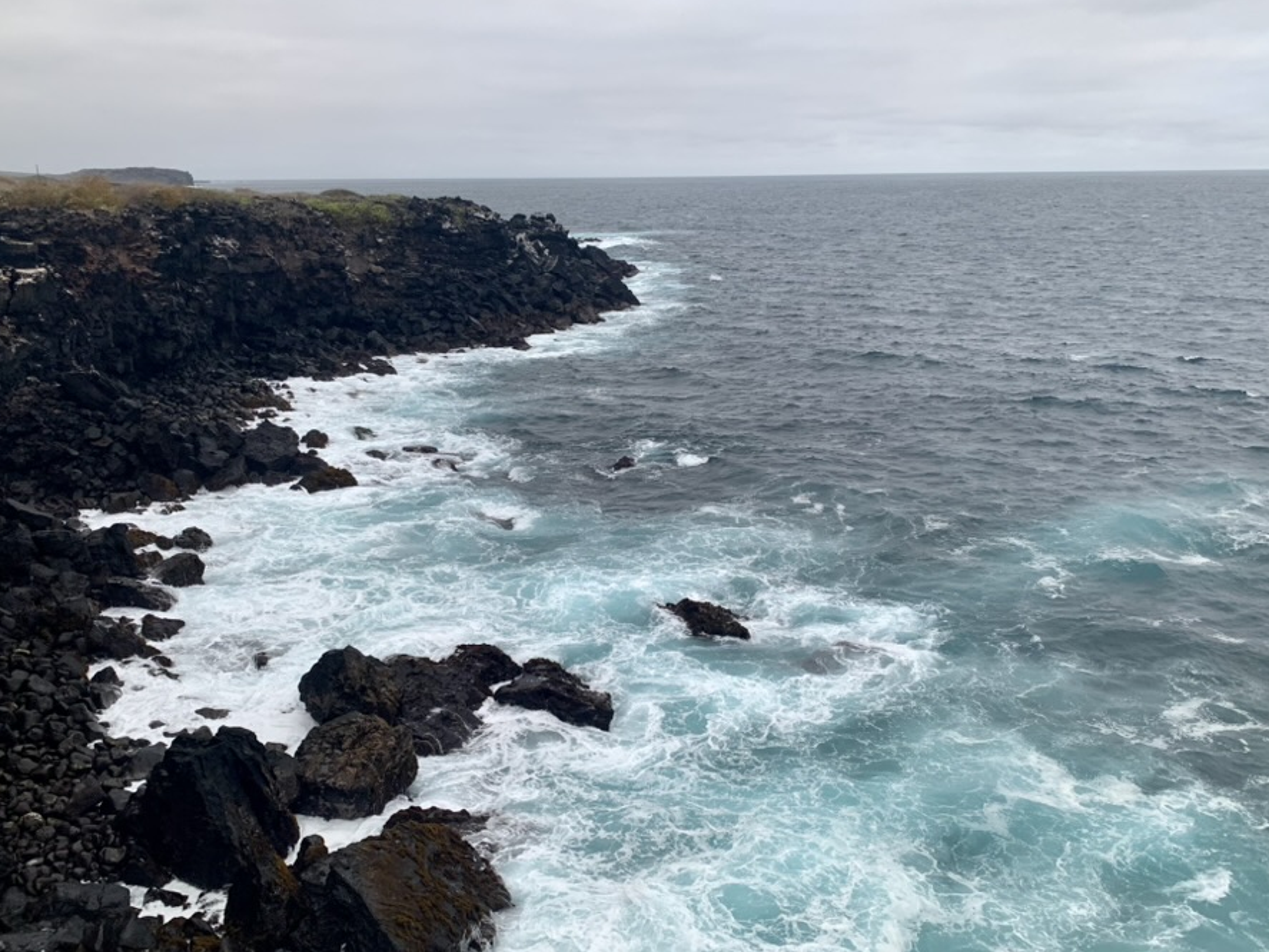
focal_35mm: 30
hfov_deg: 59.9
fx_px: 1100
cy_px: 450
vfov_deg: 46.8
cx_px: 641
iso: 50
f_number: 1.8
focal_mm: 4.25
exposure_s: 1/121
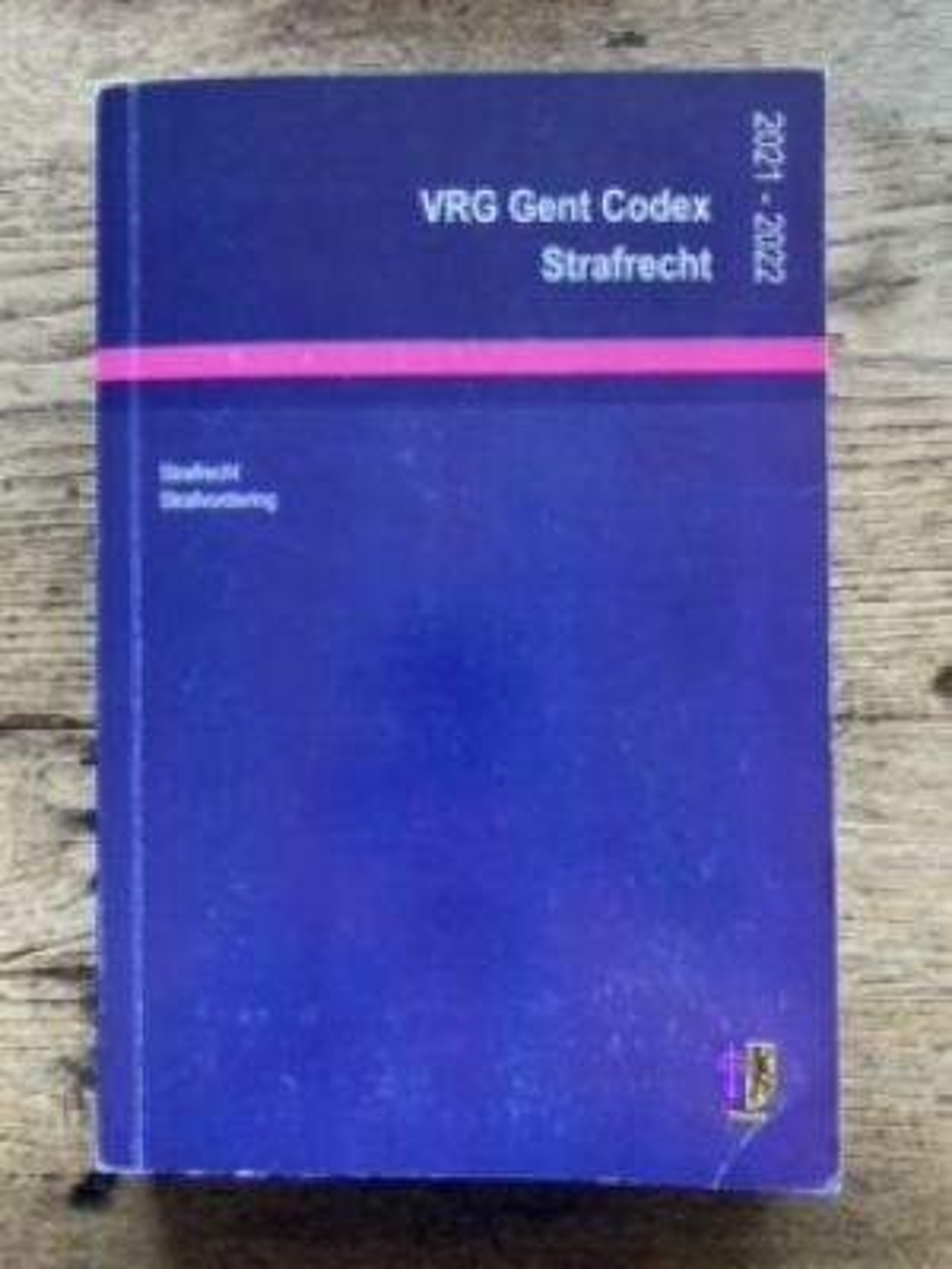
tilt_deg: -88.5
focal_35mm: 28
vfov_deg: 63.4
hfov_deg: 49.7
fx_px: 1027
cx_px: 476
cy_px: 634
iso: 400
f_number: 1.8
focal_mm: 3.99
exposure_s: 1/30
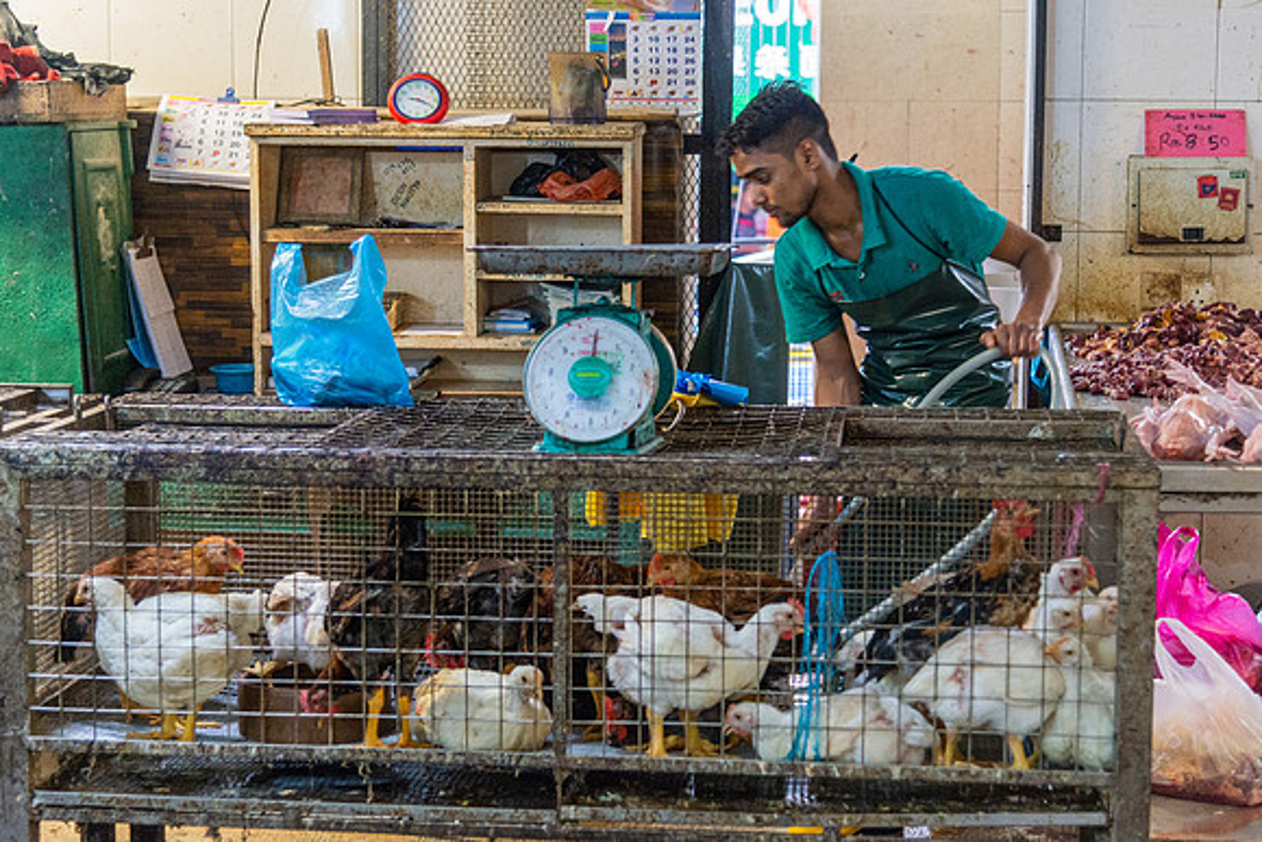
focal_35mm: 74
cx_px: 601
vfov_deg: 18.5
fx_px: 2579
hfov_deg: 27.5
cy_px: 469
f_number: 4
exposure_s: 1/90
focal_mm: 66
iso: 2000
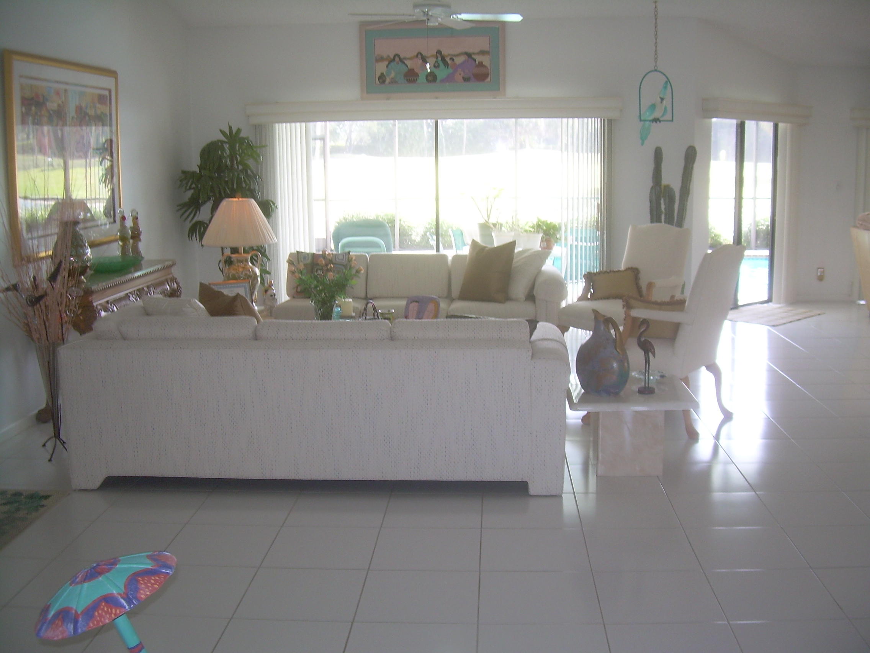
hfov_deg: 49.0
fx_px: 955
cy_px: 326
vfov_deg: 37.7
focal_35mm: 38
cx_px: 435
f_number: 2.8
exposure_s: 1/30
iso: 50
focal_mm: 6.3
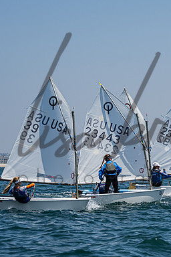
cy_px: 152
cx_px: 189
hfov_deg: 6.9
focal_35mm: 199
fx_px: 1418
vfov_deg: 10.3
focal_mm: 105
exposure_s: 1/2000
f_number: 6.3
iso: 500
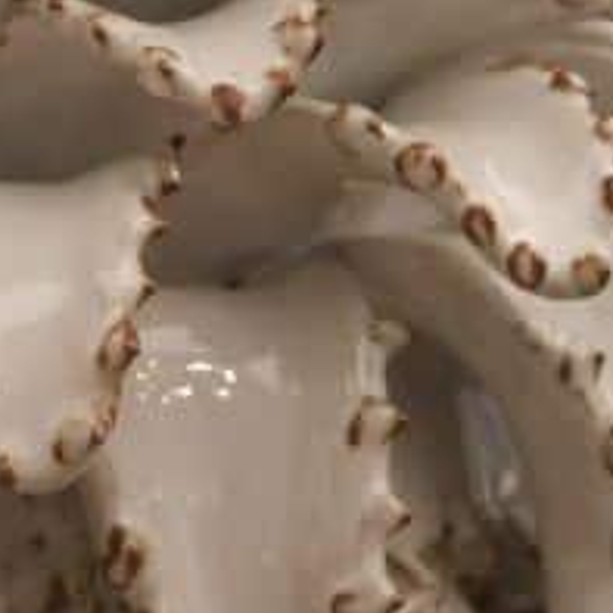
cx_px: -62
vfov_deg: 6.5
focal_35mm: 269
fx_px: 5389
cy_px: -78
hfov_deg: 6.5
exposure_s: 1/60
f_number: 4
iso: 800
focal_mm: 35
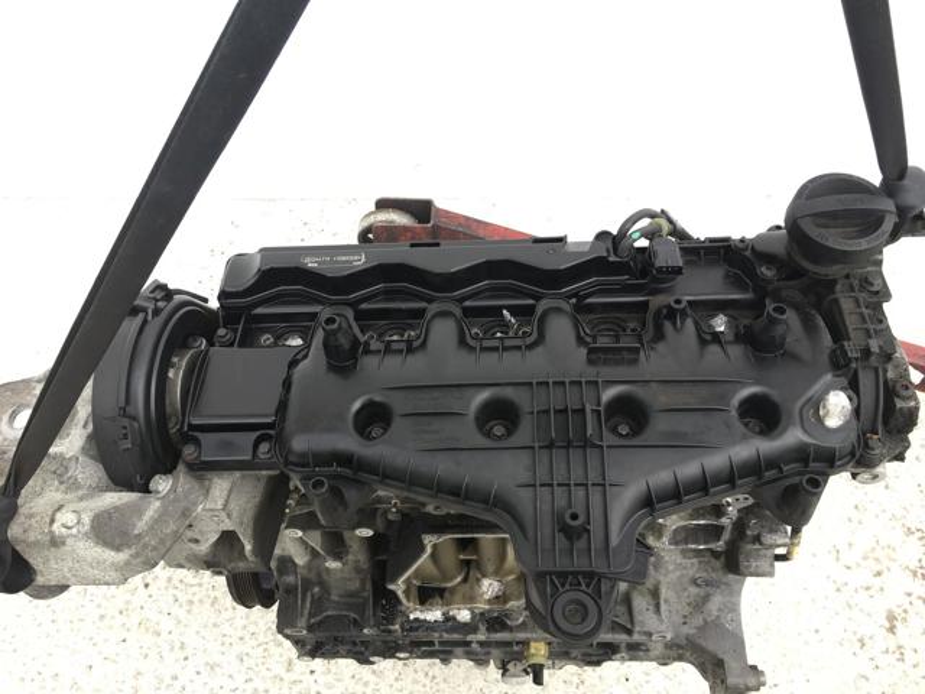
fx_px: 775
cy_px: 347
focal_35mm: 29
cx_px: 462
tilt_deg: -57.3
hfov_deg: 61.7
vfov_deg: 48.2
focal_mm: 4.15
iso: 25
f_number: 2.2
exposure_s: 1/214
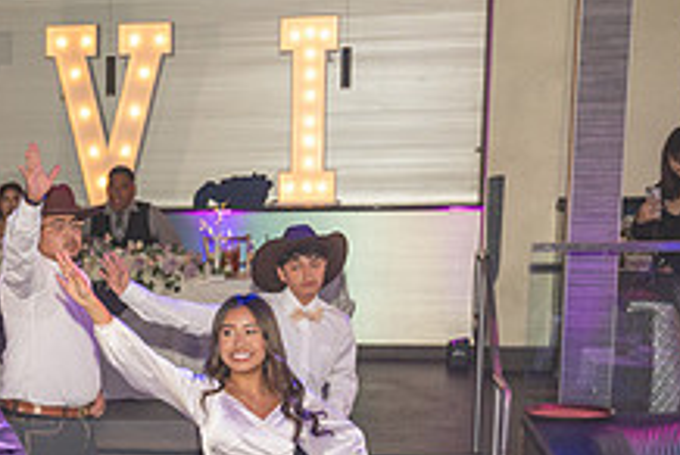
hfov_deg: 21.6
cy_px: 494
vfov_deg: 15.0
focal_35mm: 89
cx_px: -69
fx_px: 1683
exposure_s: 1/200
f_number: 4
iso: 1000
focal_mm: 33.5
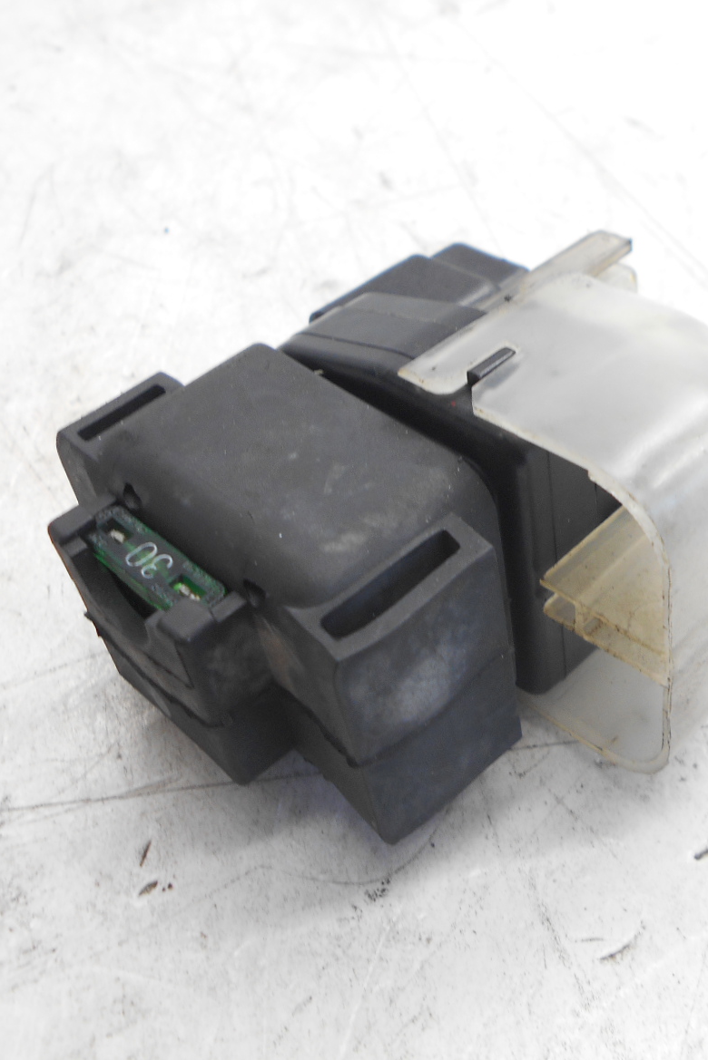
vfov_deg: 51.9
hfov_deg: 35.5
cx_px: 485
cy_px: 520
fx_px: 1091
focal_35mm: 37
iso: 100
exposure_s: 1/30
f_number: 3.2
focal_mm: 4.6
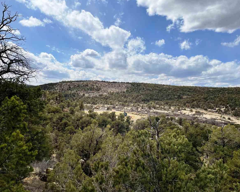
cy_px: 94
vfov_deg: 51.5
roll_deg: -2.3
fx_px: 199
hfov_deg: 62.1
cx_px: 132
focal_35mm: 28
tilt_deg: +1.8
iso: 32
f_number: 1.6
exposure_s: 1/6897
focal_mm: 4.2
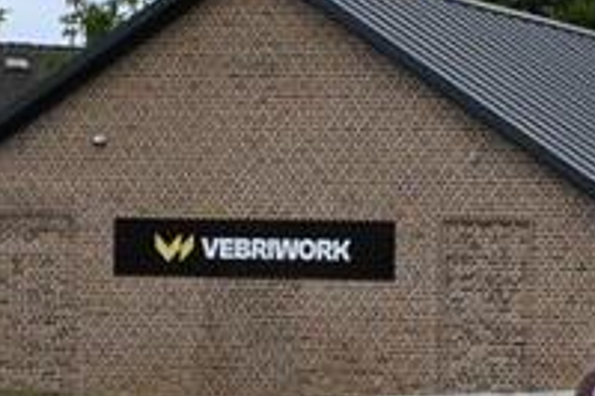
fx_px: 2956
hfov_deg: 10.8
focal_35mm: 179
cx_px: 1038
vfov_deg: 7.6
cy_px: 511
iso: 180
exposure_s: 1/250
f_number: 5.6
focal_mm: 36
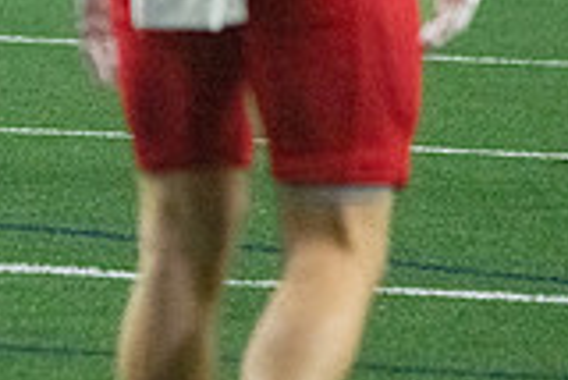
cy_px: -309
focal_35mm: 853
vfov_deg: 1.6
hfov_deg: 2.4
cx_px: -214
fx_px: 13470
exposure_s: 1/1250
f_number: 5.6
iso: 12800
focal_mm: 221
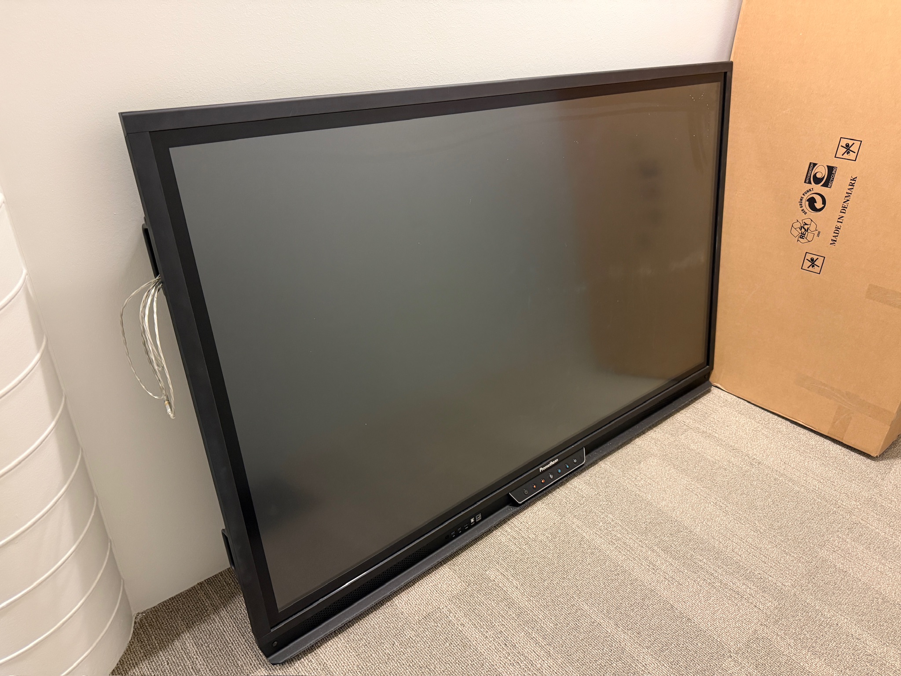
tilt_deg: -30.1
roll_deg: -3.0
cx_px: 450
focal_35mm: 24
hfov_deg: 71.6
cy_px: 338
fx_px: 625
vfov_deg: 56.8
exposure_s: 1/50
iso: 500
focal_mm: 6.76
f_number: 1.78
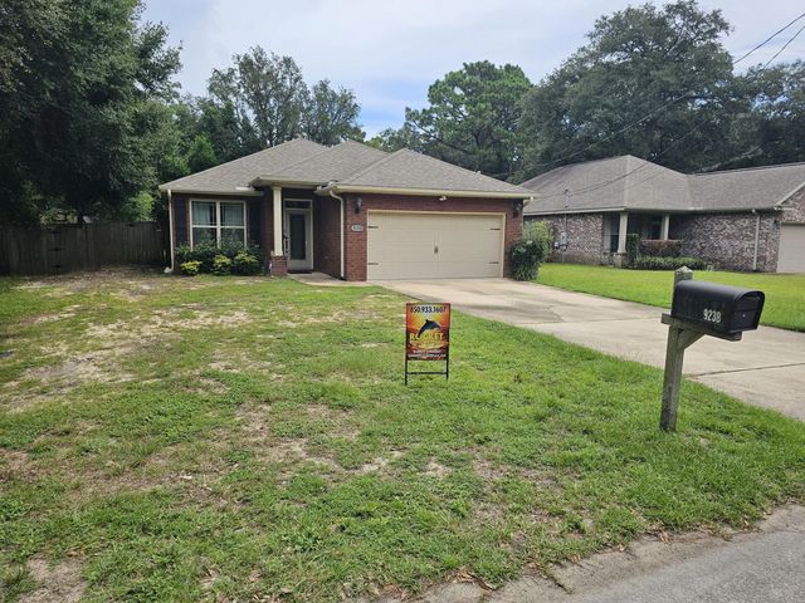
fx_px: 535
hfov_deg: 73.9
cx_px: 402
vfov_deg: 58.9
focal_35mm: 23
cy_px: 302
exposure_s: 1/654
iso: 10
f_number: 1.7
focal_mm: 6.3
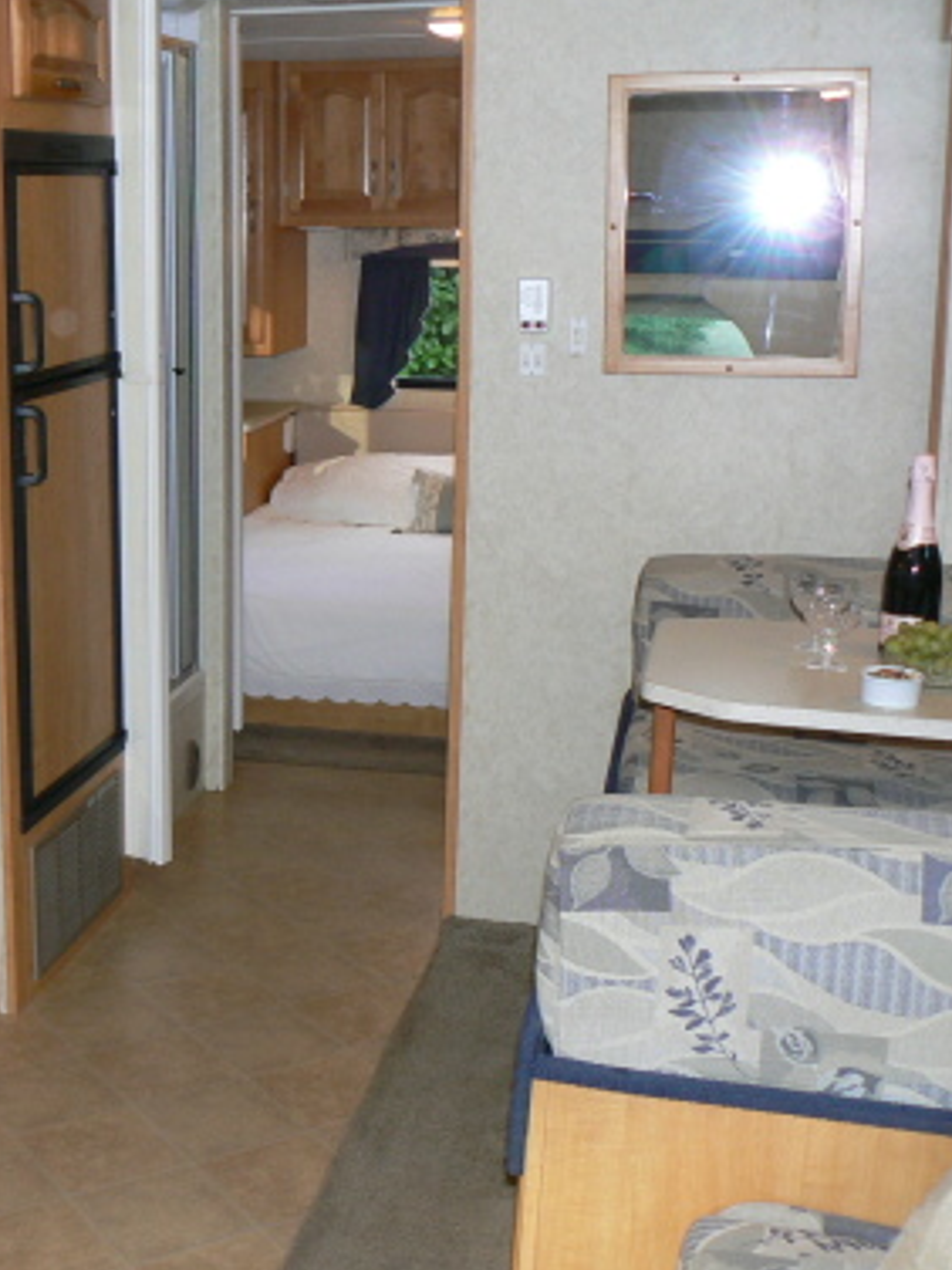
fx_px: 1797
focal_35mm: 49
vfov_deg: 38.9
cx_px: 115
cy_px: 628
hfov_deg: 28.6
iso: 125
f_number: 2.8
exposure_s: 1/30
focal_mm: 6
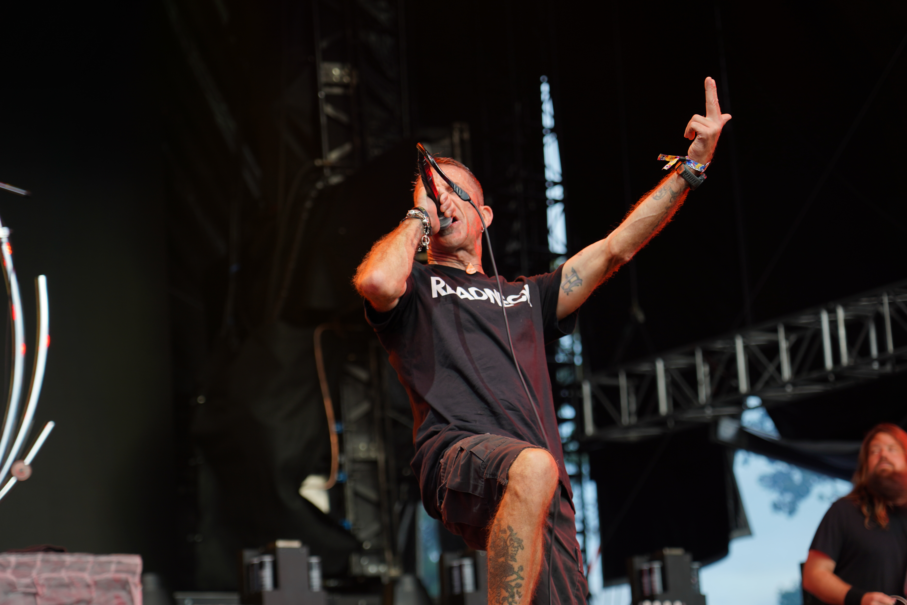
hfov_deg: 20.8
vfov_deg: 14.0
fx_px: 2469
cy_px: 302
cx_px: 454
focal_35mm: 98
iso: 160
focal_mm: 98
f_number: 4
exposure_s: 1/100
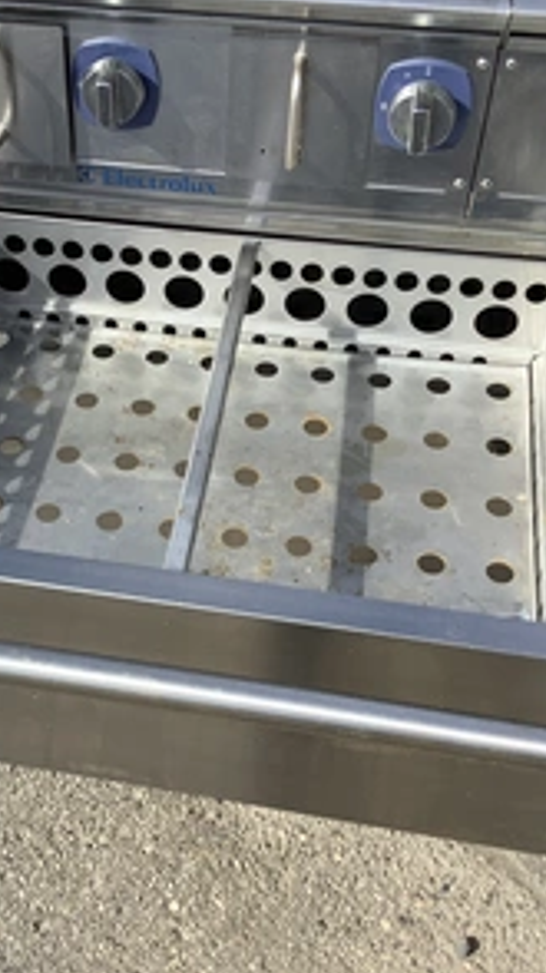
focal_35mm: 46
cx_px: 136
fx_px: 1186
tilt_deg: -46.6
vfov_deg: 44.6
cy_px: 490
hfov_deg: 25.6
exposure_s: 1/702
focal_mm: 3.3
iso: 25
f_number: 2.4
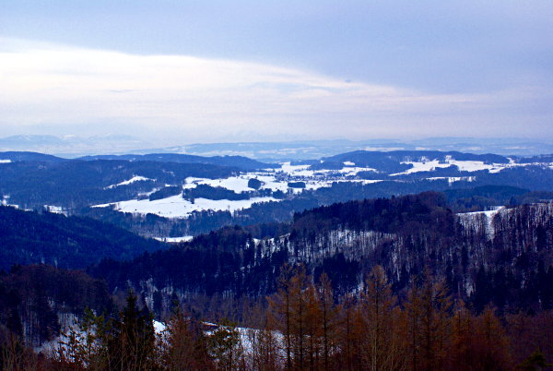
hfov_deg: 37.8
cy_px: 186
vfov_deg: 25.8
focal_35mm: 52
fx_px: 808
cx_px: 276
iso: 100
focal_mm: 35
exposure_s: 1/500
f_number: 9
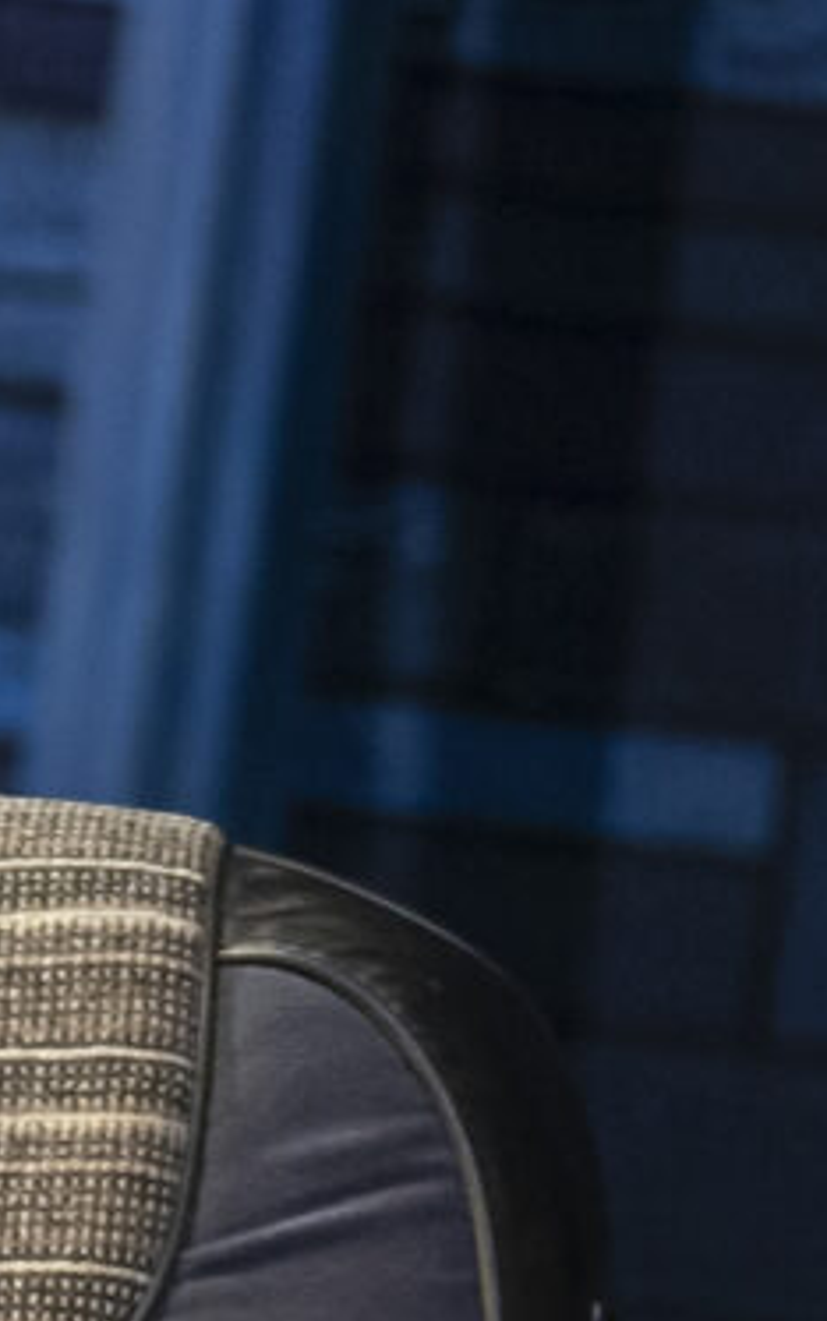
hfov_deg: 1.2
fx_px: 40502
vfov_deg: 1.9
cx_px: -3315
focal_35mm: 1124
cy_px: 1287
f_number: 4
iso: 1250
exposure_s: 1/320
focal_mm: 161
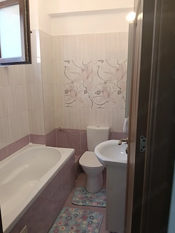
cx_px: 88
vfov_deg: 65.3
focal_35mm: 27
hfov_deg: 51.4
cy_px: 116
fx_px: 182
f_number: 1.8
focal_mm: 3.98
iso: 320
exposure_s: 1/33.3
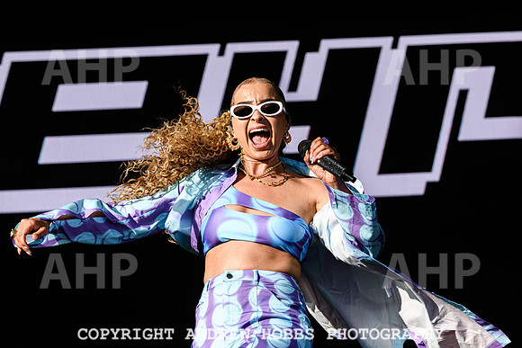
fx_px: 2578
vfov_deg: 7.7
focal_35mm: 178
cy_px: 155
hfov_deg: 11.6
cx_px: 262
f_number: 7.1
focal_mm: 160
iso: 640
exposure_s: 1/2000
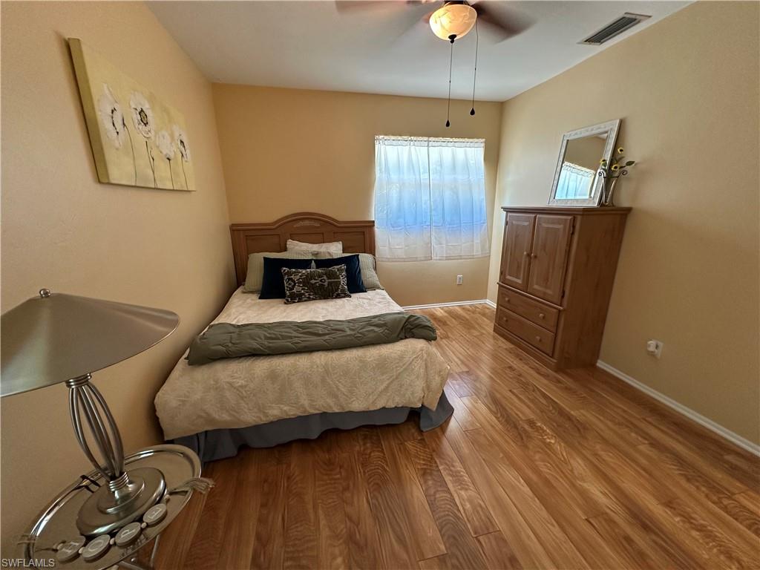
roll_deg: -0.1
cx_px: 380
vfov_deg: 85.7
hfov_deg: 102.1
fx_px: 307
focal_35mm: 14
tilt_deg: -14.3
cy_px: 285
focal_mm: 2.22
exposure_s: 1/60
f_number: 2.2
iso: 250
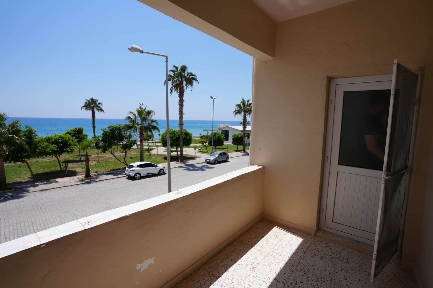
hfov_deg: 93.3
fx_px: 204
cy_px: 144
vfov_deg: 70.4
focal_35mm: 17
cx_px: 216
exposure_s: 1/200
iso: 100
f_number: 10
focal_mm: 17
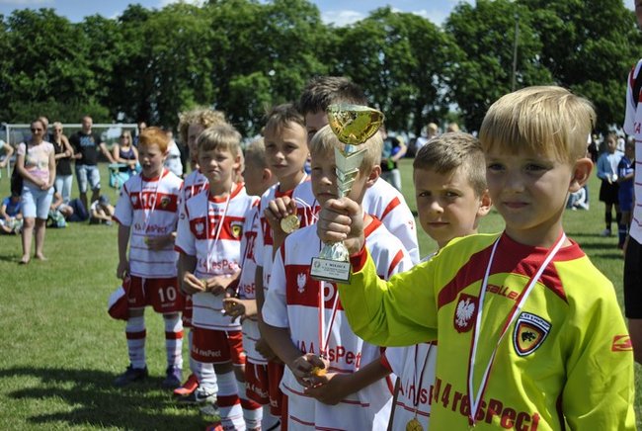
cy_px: 216
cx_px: 321
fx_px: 911
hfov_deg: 38.8
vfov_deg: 26.6
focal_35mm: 51
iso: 125
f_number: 5
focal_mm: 34
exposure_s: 1/1000
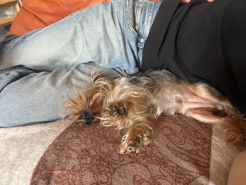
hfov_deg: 67.3
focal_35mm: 26
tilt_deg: -31.3
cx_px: 123
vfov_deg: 53.1
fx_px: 185
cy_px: 92
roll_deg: +7.5
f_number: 1.6
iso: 400
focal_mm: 4.2
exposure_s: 1/60
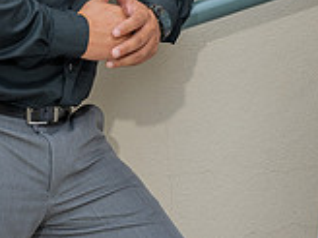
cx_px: 264
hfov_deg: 8.5
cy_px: -133
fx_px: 2122
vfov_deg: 6.3
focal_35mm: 231
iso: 200
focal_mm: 68
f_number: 8
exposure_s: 1/160
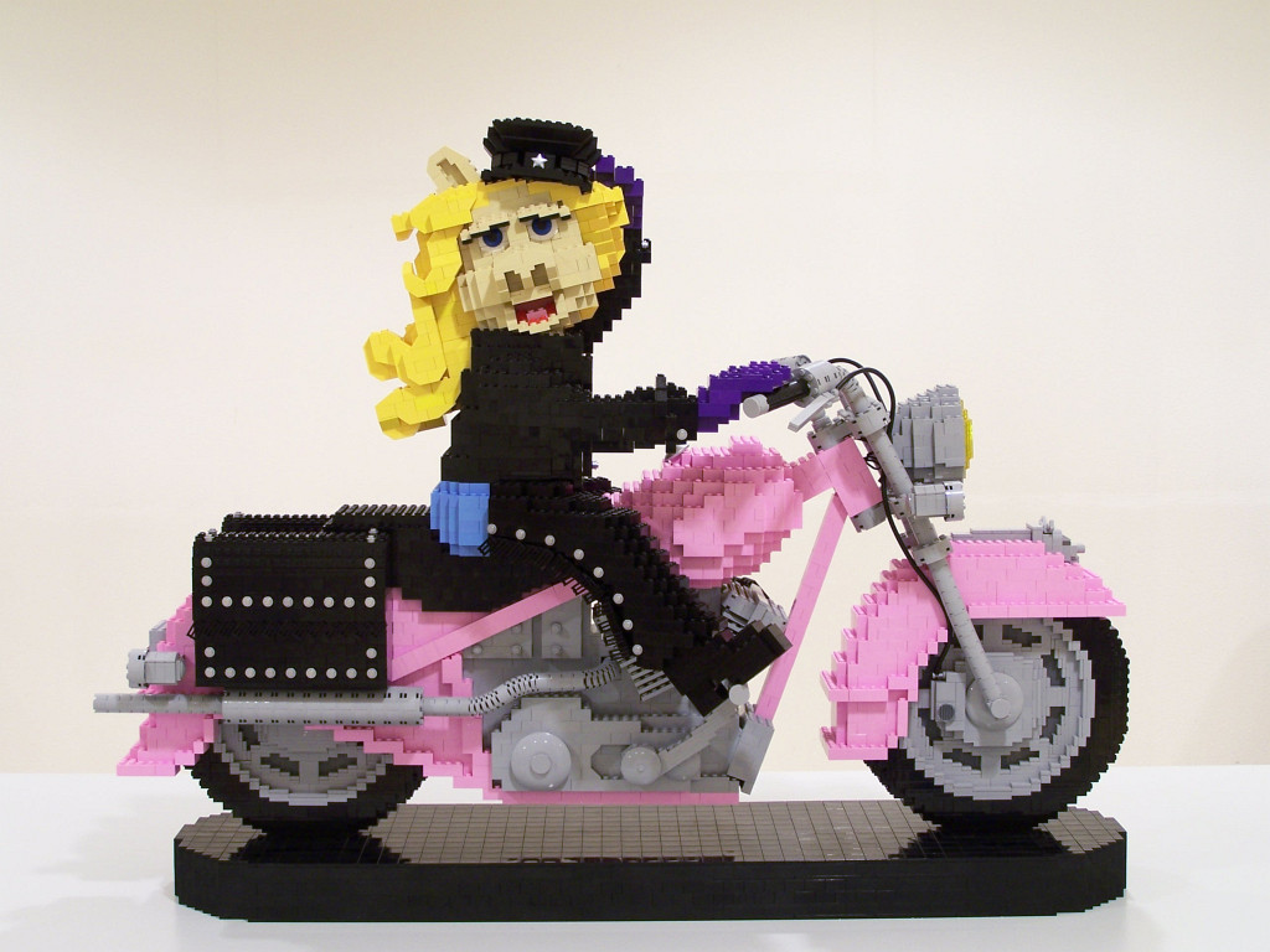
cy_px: 476
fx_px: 2165
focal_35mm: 59
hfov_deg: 32.7
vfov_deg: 24.8
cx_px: 635
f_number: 3.1
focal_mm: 9.8
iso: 80
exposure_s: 1/6
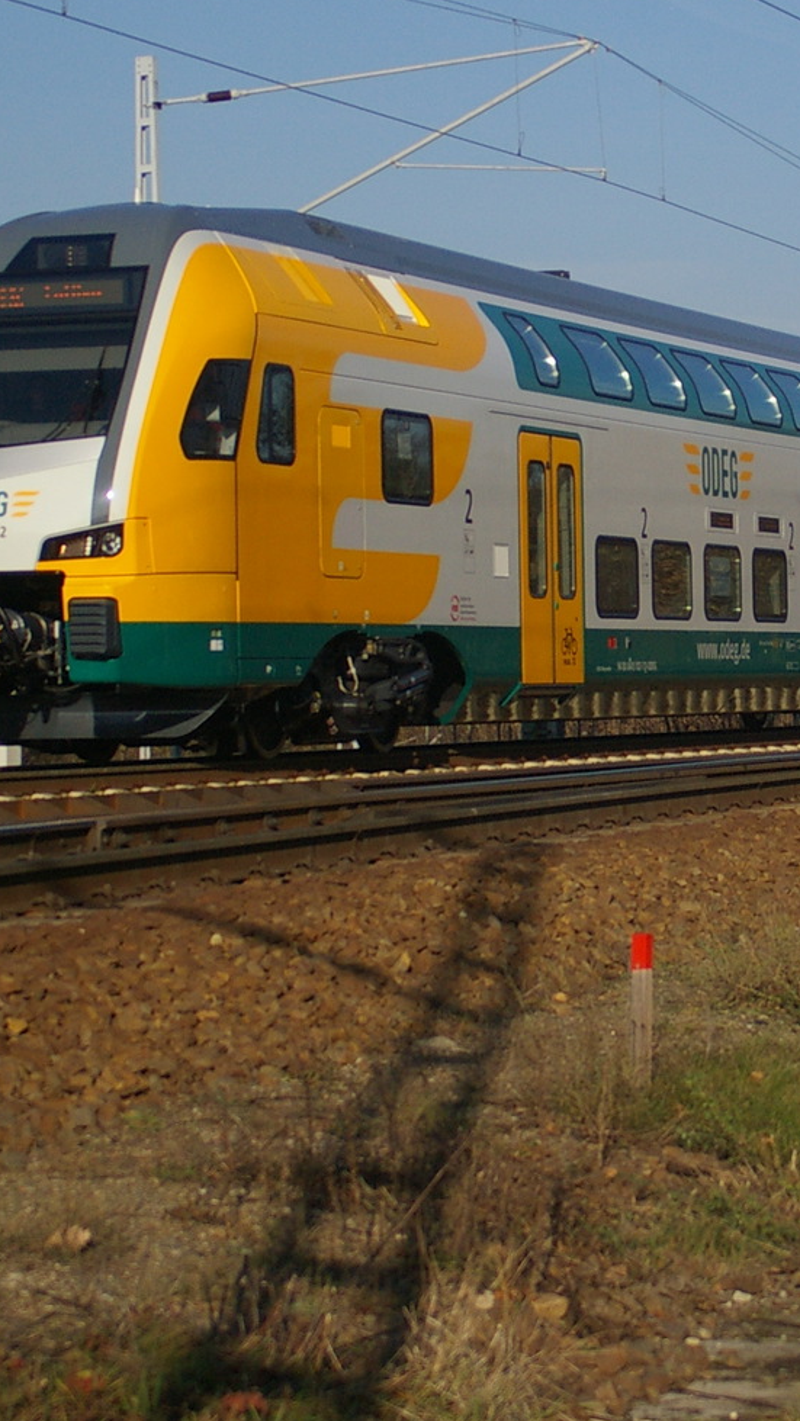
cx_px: 681
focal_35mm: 117
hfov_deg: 10.3
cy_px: 499
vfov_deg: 18.3
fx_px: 4410
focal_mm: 38
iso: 400
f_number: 4
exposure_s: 1/4000
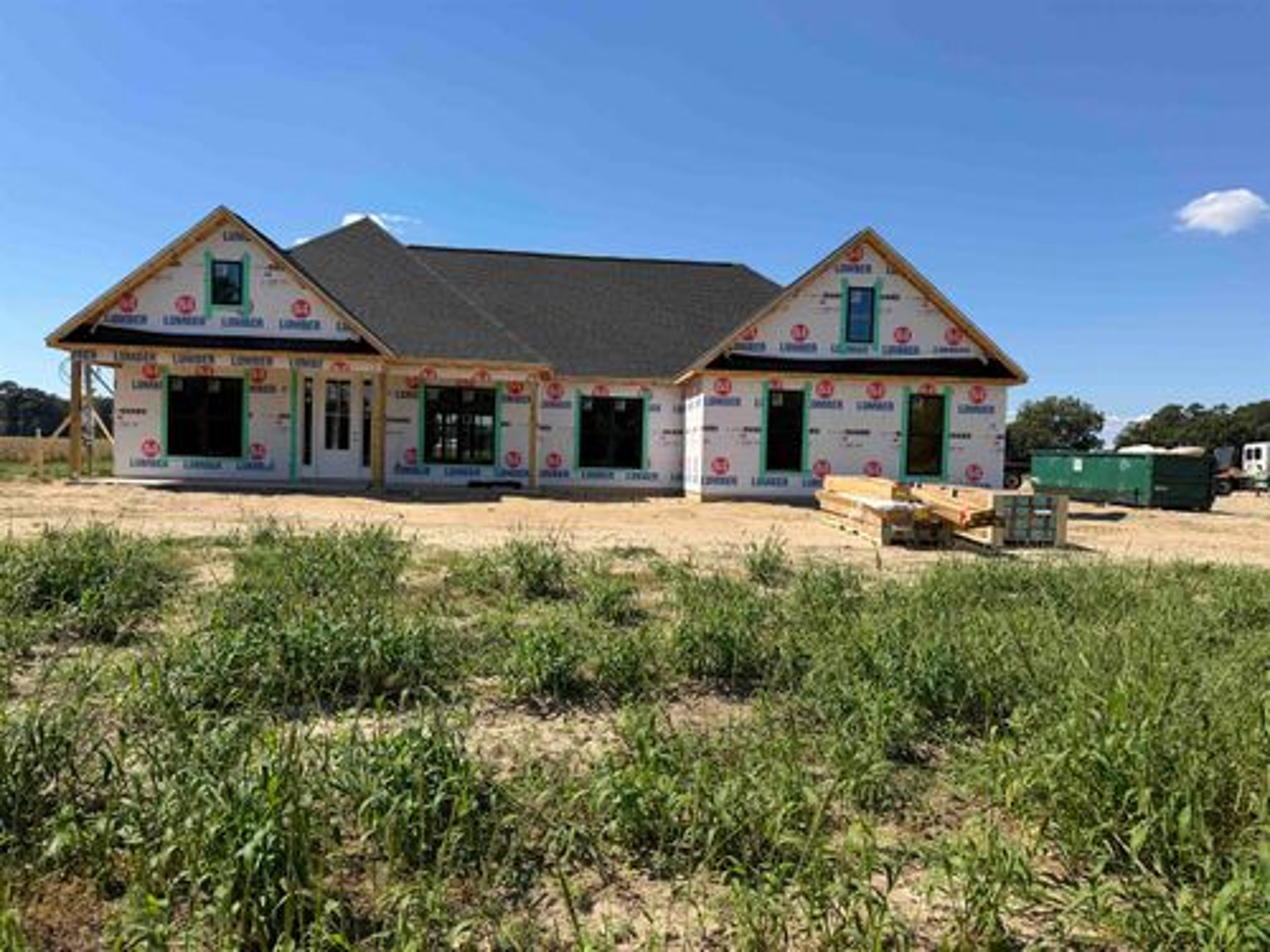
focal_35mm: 24
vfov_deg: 56.8
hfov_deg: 71.6
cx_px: 635
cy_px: 476
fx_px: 881
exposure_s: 1/4975
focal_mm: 6.76
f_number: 1.78
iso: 80
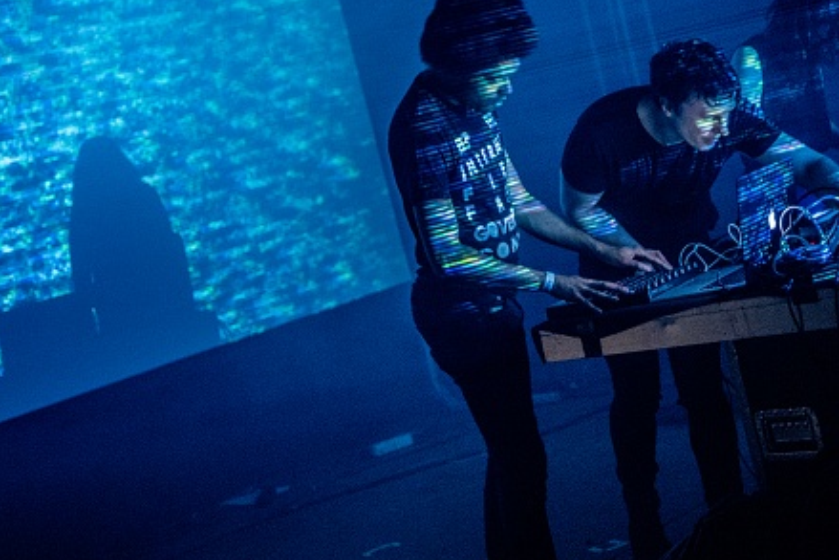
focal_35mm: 82
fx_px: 1912
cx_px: 518
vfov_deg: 16.6
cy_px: 158
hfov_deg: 24.7
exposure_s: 1/20
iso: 4000
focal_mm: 50
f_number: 2.8
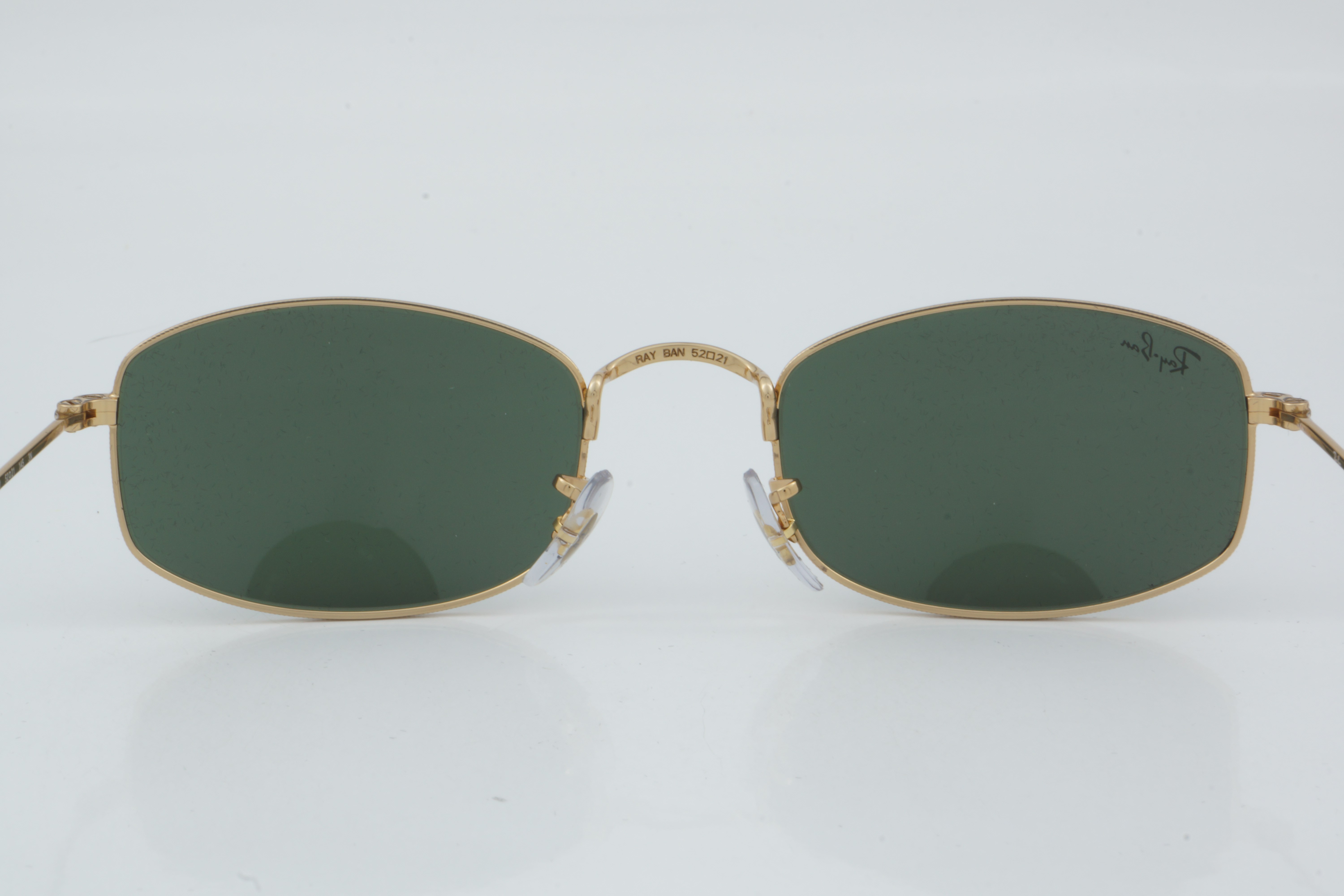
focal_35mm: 82
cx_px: 672
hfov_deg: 24.6
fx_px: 3080
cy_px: 448
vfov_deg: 16.6
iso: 100
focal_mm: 55
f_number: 29
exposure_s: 1/4
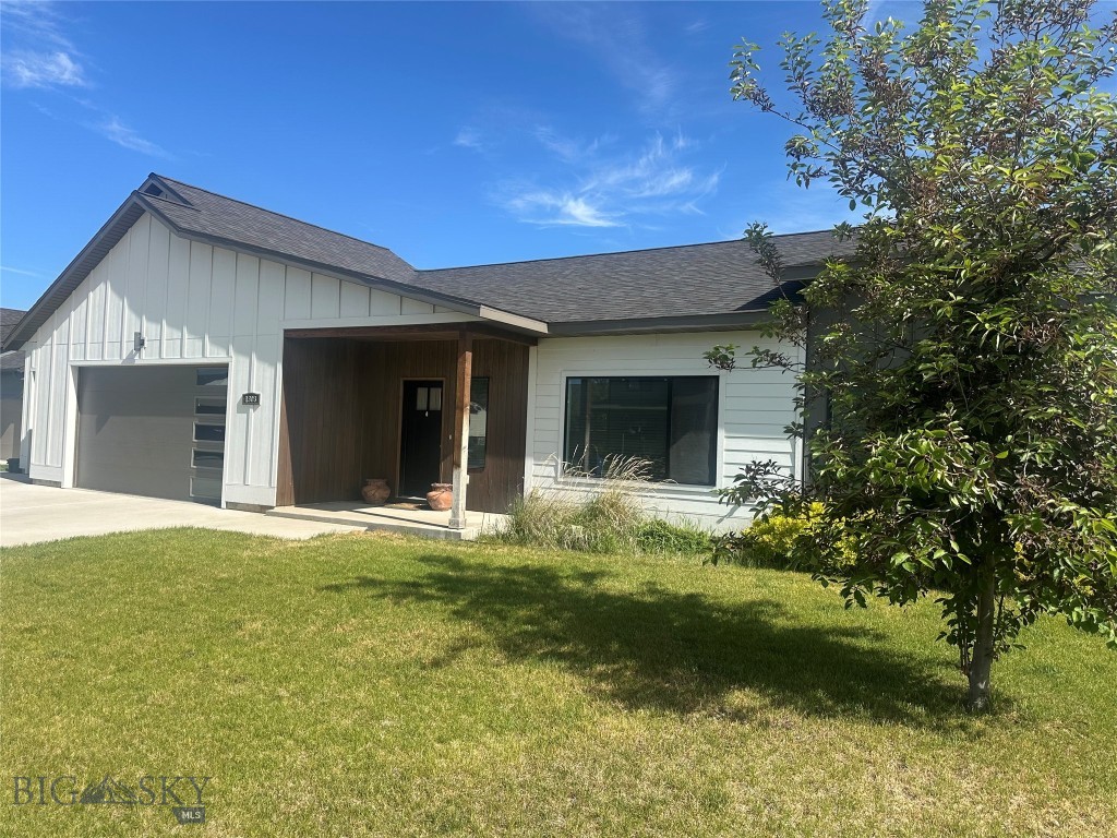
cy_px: 419
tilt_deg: +2.4
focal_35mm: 24
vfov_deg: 56.8
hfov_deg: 71.6
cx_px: 558
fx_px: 774
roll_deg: -3.3
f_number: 1.78
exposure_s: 1/3597
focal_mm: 6.86
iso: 80
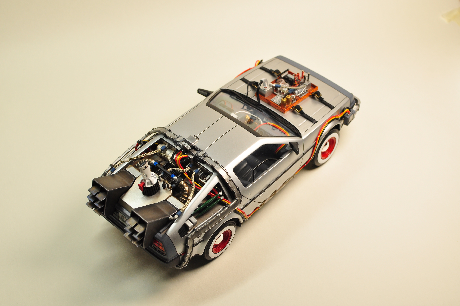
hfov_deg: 37.9
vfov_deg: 25.7
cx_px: 230
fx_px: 670
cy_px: 153
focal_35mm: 52
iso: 200
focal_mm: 35
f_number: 7.1
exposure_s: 1/80
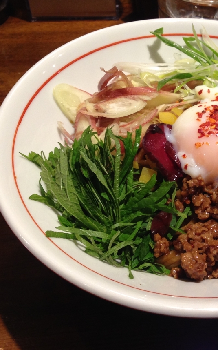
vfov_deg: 41.1
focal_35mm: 49
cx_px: 187
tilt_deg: -46.0
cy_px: 171
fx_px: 466
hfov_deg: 25.7
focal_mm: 4.12
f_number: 2.4
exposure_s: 1/20
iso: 100
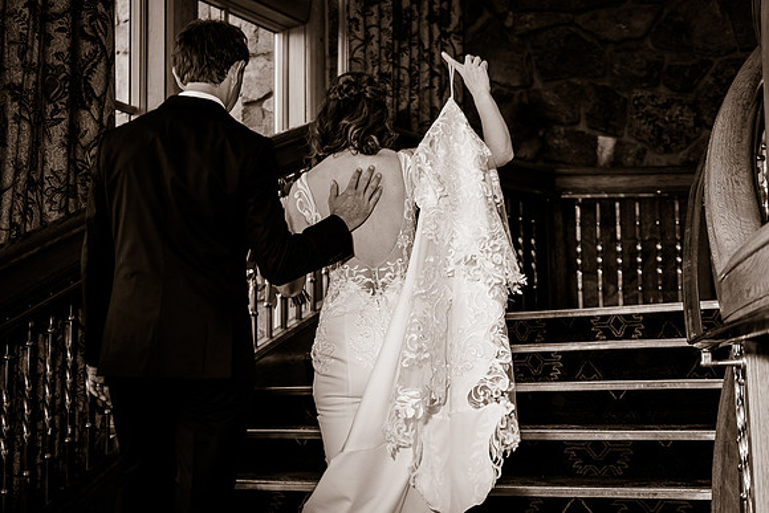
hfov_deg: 36.2
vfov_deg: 24.6
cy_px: 303
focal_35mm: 55
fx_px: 1173
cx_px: 304
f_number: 3.2
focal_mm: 45
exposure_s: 1/200
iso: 400
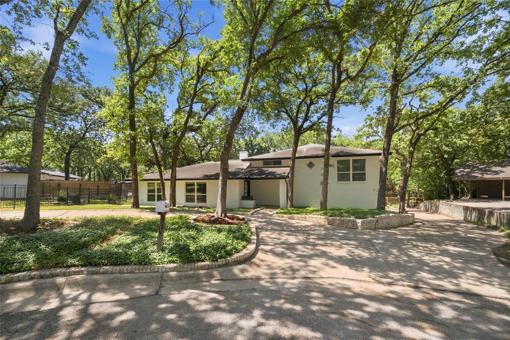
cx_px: 255
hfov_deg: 104.3
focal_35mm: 14
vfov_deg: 81.2
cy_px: 170
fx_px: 198
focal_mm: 9
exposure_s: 1/340
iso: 500
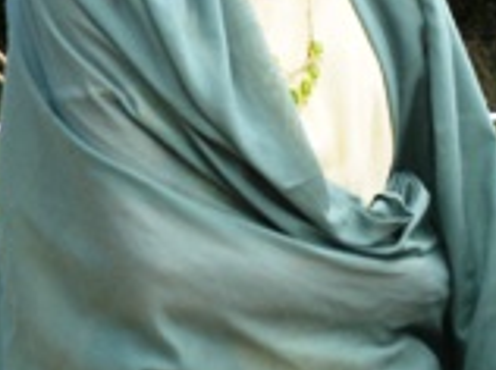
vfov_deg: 11.4
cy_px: -47
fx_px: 1831
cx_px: 515
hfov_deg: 15.1
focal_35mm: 128
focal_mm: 8
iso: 100
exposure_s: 1/160
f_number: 3.9
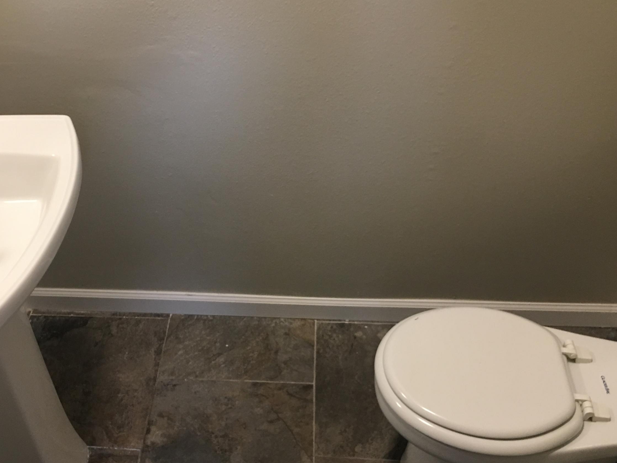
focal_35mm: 39
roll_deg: +5.6
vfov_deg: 36.8
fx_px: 695
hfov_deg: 47.6
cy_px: 245
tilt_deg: -41.6
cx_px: 246
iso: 50
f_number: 2.2
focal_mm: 4.15
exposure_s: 1/15
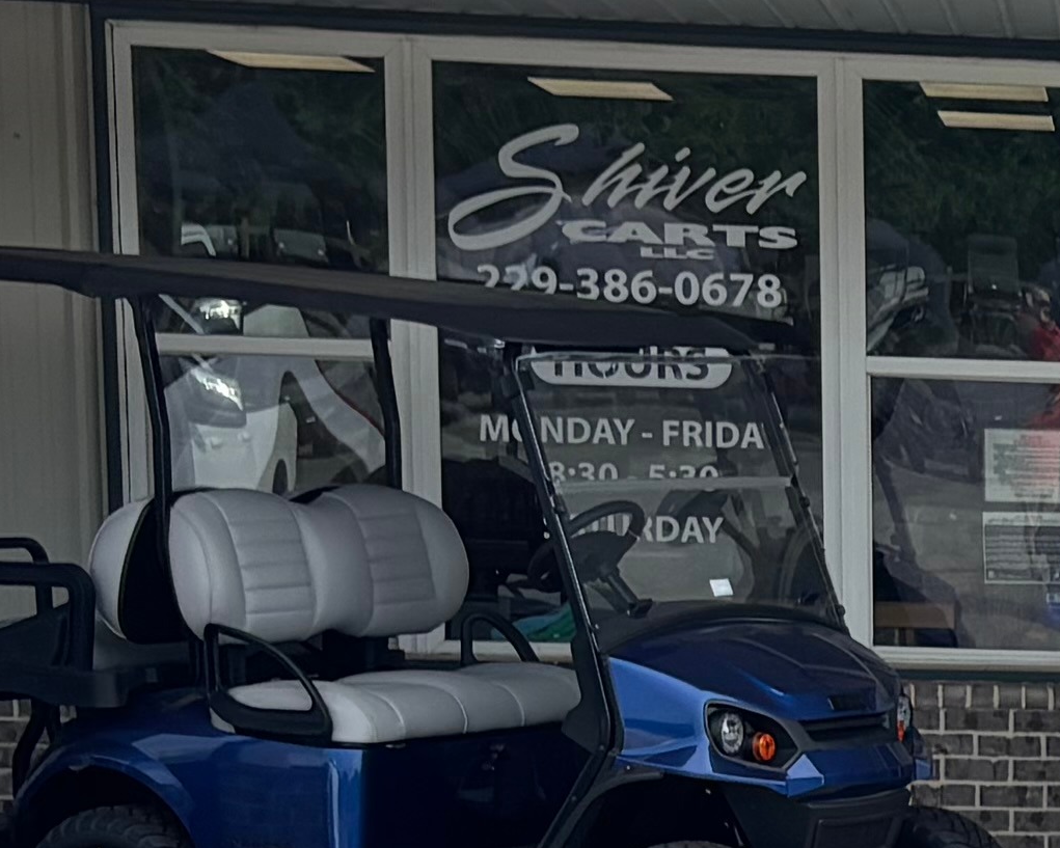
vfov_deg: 10.7
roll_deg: -2.3
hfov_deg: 12.2
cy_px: 1040
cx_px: 2064
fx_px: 4455
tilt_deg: -8.5
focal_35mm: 142
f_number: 1.6
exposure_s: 1/1381
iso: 50
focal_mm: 5.96
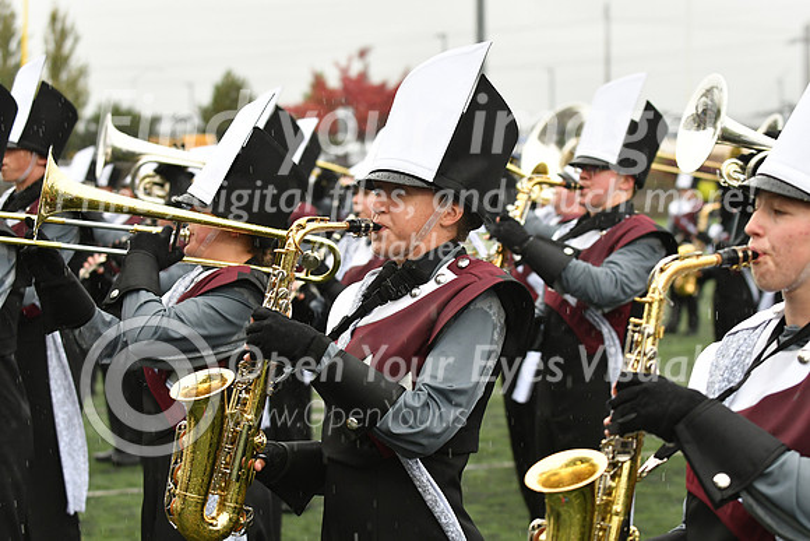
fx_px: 2363
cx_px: 405
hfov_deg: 19.5
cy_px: 270
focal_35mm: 105
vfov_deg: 13.0
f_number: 4
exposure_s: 1/500
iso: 800
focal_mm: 70
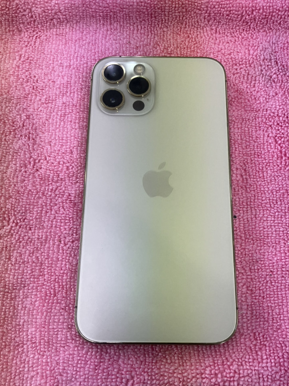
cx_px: 159
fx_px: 390
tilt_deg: -71.4
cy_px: 213
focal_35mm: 35
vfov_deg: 52.5
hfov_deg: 40.7
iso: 25
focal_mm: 3.99
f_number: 1.8
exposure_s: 1/120
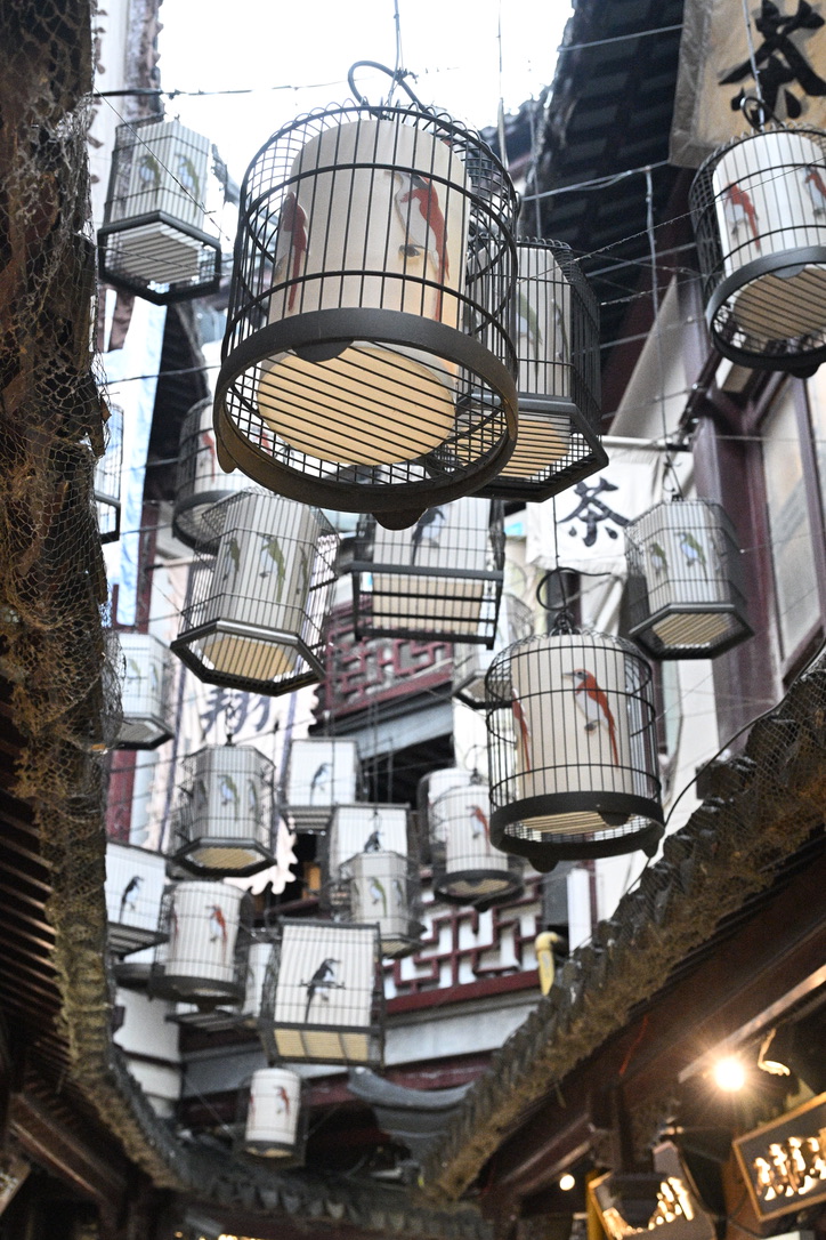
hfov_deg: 29.9
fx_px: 1549
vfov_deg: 43.6
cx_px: 413
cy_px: 620
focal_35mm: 45
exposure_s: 1/500
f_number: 4.5
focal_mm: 45
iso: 12800
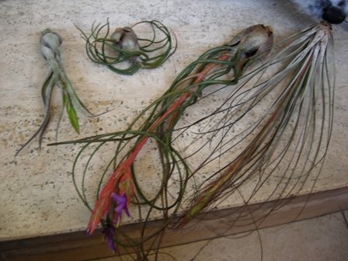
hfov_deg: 51.4
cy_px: 130
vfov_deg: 39.7
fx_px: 362
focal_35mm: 36
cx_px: 174
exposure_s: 1/15.6
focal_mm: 7.5
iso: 64
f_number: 2.7
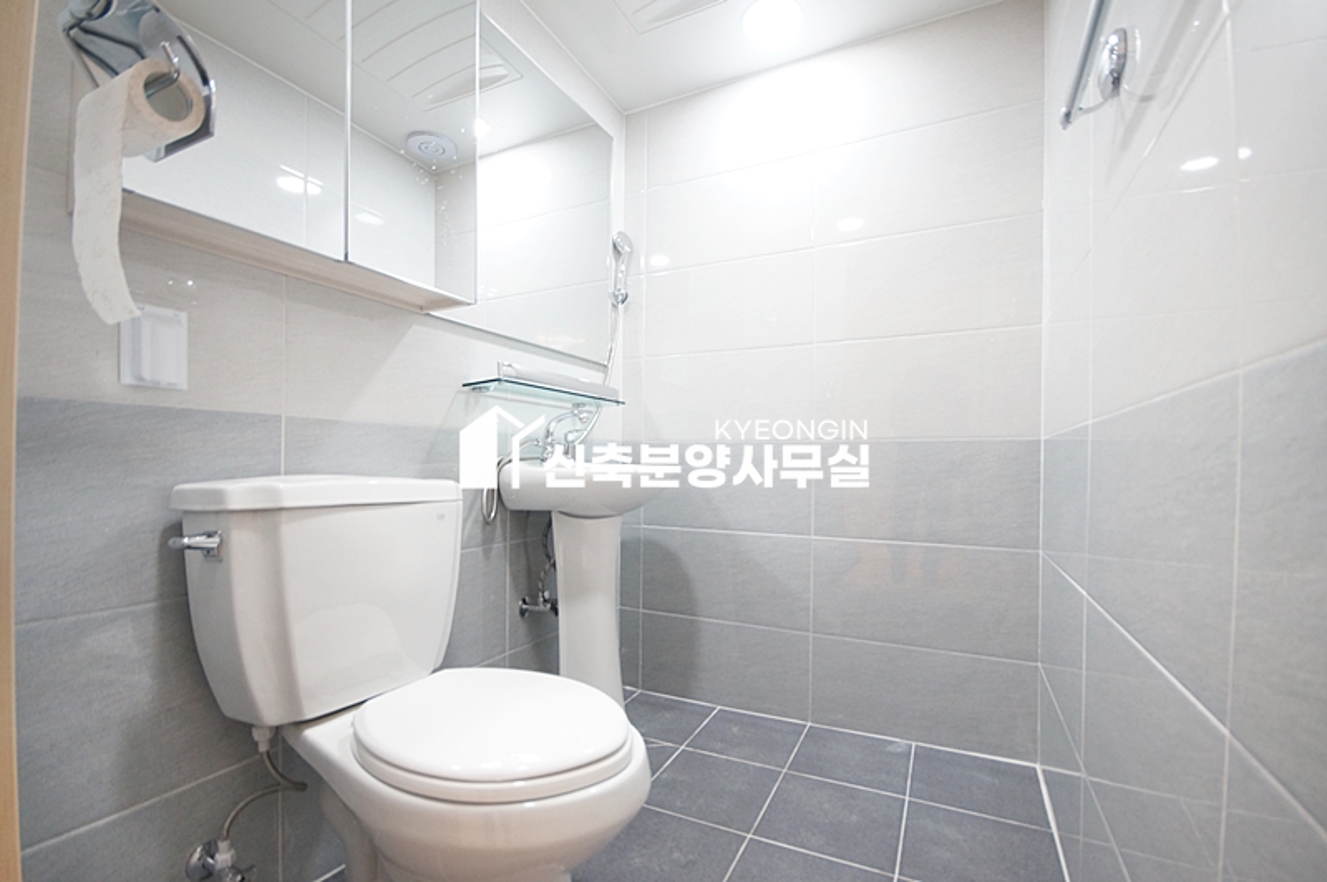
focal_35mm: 15
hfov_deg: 100.4
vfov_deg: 77.2
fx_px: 552
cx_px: 664
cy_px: 441
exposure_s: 1/30
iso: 800
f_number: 4.5
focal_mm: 10
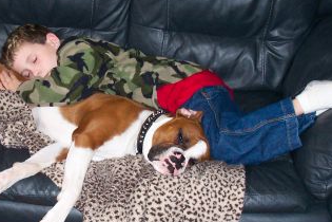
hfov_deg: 28.0
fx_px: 655
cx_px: 75
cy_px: 117
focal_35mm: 71
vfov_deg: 19.2
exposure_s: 1/30
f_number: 2.8
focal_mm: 7.5
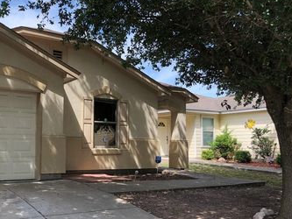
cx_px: 93
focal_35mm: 42
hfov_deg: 44.0
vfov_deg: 34.3
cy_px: 124
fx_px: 354
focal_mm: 4
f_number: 1.8
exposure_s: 1/410
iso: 20
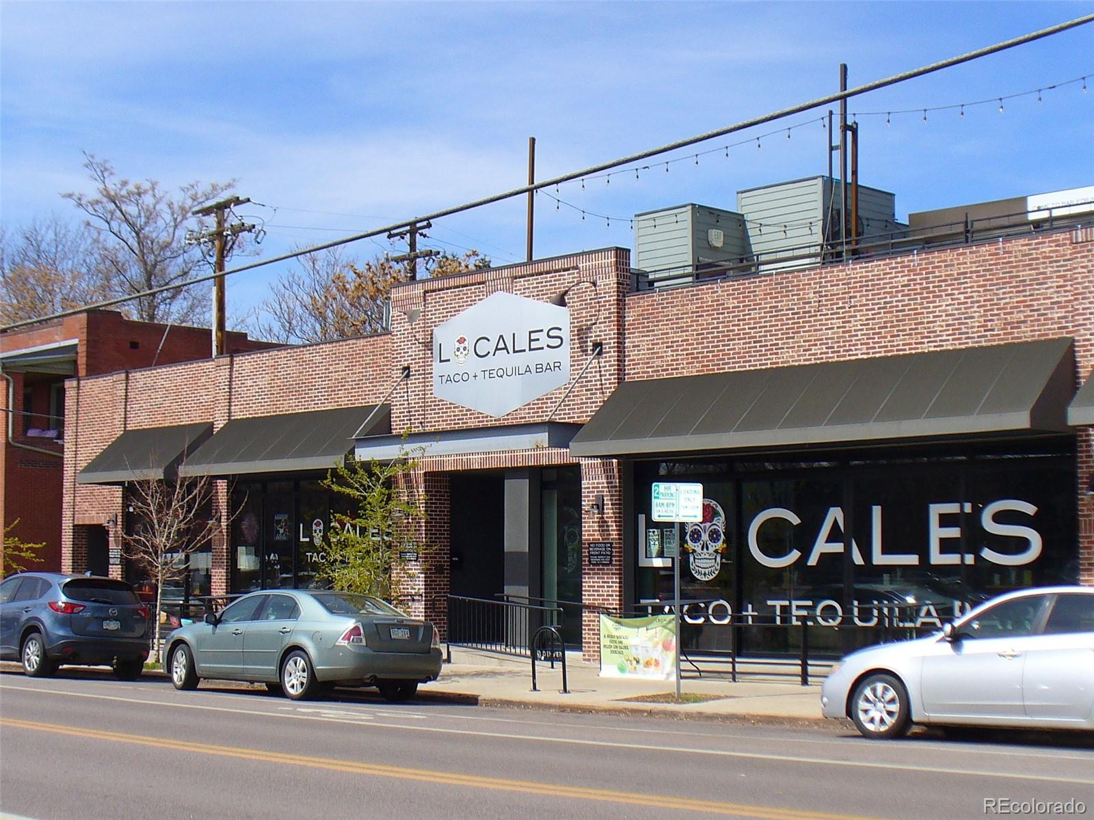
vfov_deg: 28.0
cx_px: 547
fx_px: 1643
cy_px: 410
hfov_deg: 36.8
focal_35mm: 52
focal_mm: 7
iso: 80
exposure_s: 1/400
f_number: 5.8
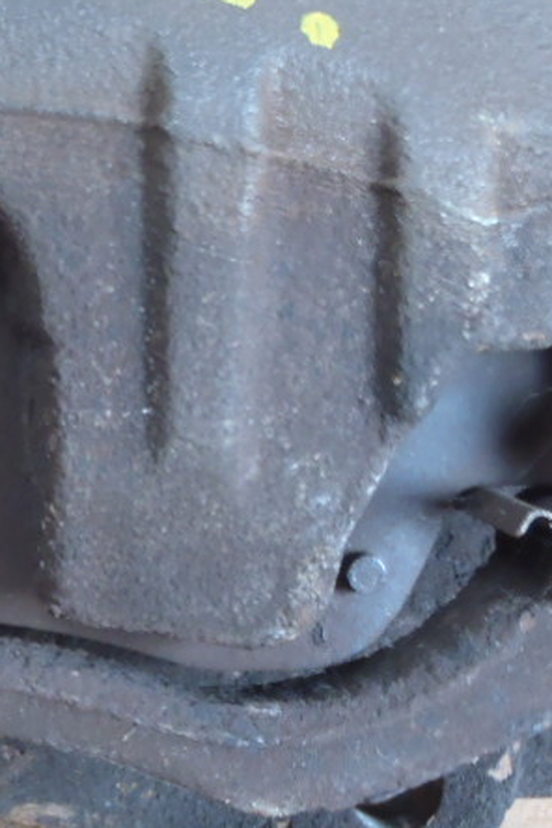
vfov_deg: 17.9
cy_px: 425
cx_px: -201
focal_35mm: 114
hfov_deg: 11.6
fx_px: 2622
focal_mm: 6.83
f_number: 4.6
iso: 200
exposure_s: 1/13
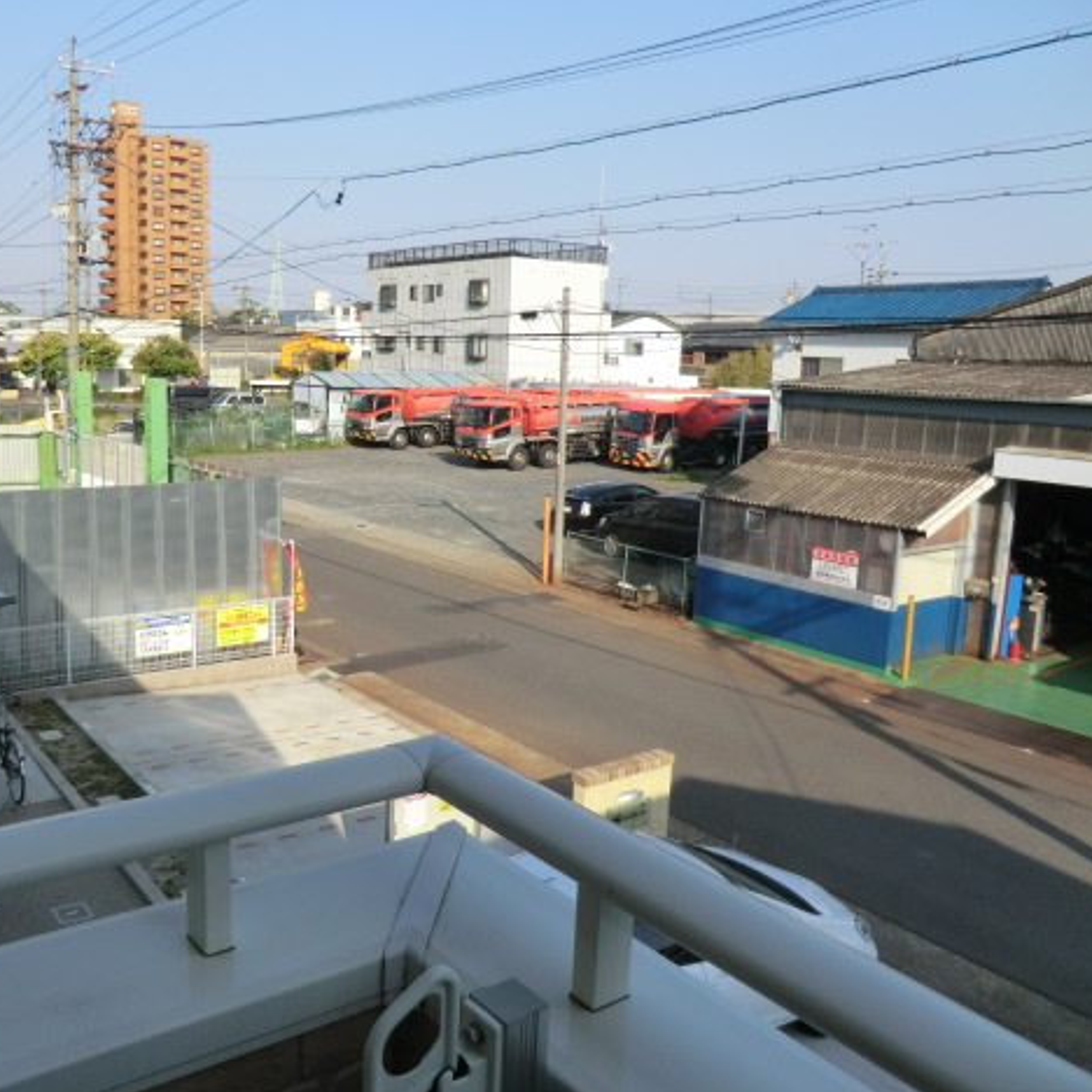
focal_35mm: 29
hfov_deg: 54.6
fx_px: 1035
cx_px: 376
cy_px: 539
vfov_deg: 55.6
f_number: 3.2
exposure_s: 1/800
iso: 80
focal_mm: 4.3
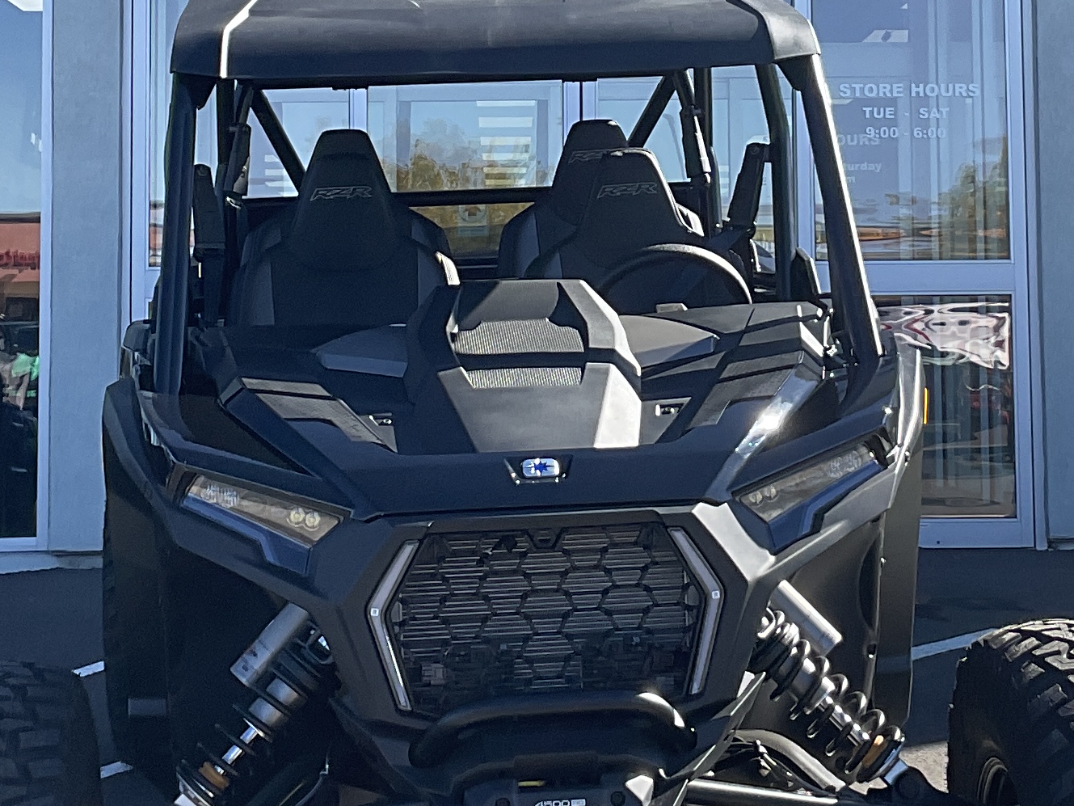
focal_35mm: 88
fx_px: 2731
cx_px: 644
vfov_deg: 16.6
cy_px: 126
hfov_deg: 22.2
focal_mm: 3
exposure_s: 1/574
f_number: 1.8
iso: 16
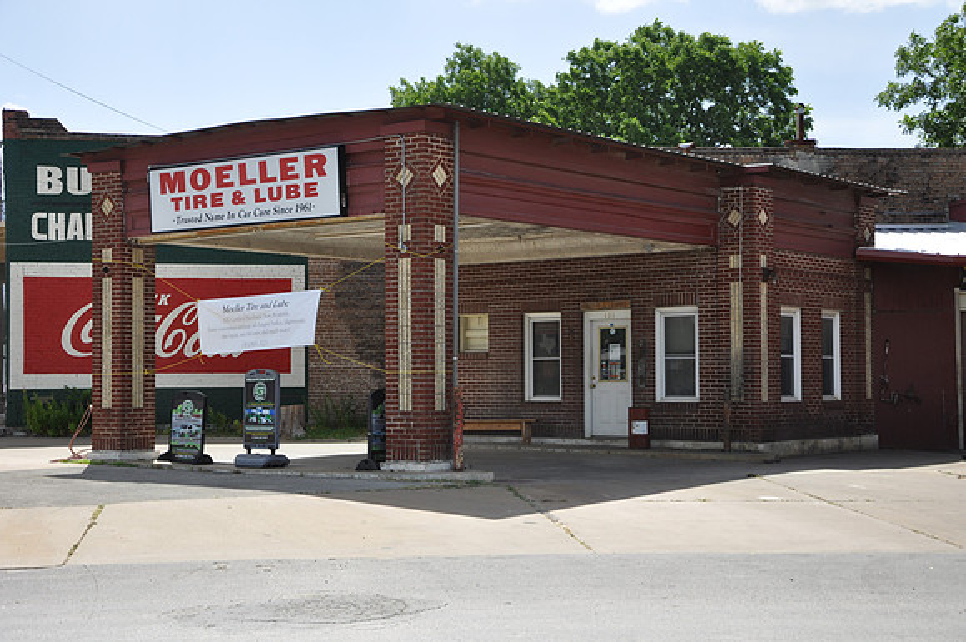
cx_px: 483
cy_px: 321
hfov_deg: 35.1
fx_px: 1527
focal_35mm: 57
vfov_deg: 23.7
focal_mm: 38
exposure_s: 1/160
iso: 200
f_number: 6.3
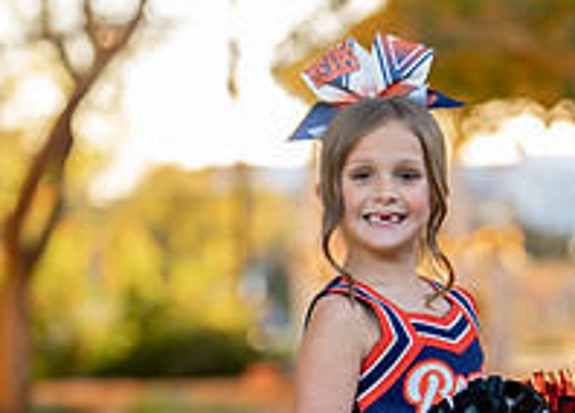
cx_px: 369
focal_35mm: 169
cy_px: 544
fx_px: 2764
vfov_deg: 8.4
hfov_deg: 11.9
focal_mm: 50
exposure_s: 1/400
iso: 100
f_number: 1.2
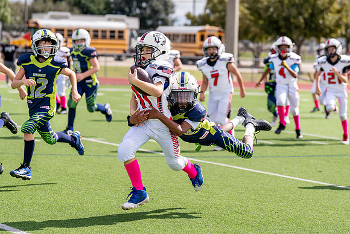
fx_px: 1466
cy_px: 119
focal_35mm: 151
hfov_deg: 13.6
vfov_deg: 9.1
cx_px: 178
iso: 250
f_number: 2.8
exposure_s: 1/4000
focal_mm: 92
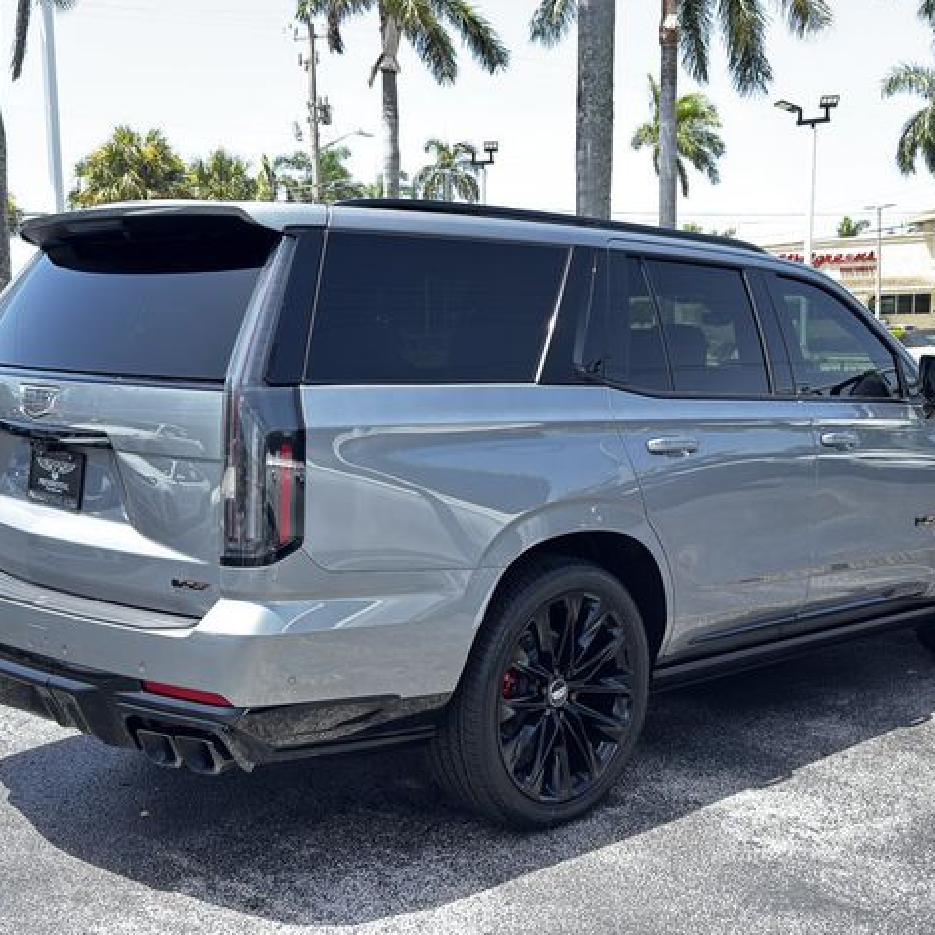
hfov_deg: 40.0
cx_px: 504
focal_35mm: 42
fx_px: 1283
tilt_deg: -6.9
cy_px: 470
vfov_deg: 40.0
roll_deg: +0.7
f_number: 1.78
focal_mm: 6.76
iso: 100
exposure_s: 1/413
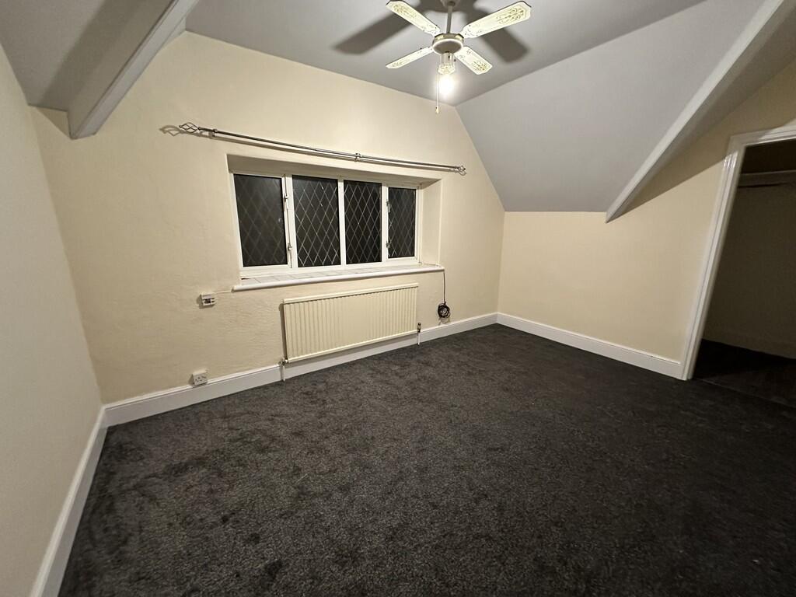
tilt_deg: -13.5
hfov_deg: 102.1
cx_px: 398
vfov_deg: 85.7
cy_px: 298
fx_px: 322
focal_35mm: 14
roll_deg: -0.1
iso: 800
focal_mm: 2.22
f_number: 2.2
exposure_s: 1/50
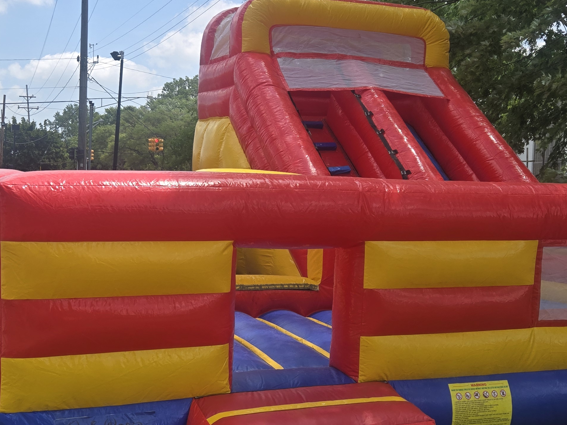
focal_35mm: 48
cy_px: 239
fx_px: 786
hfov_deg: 39.5
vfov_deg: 30.2
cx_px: 238
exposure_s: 1/2921
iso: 64
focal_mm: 5.4
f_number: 1.8
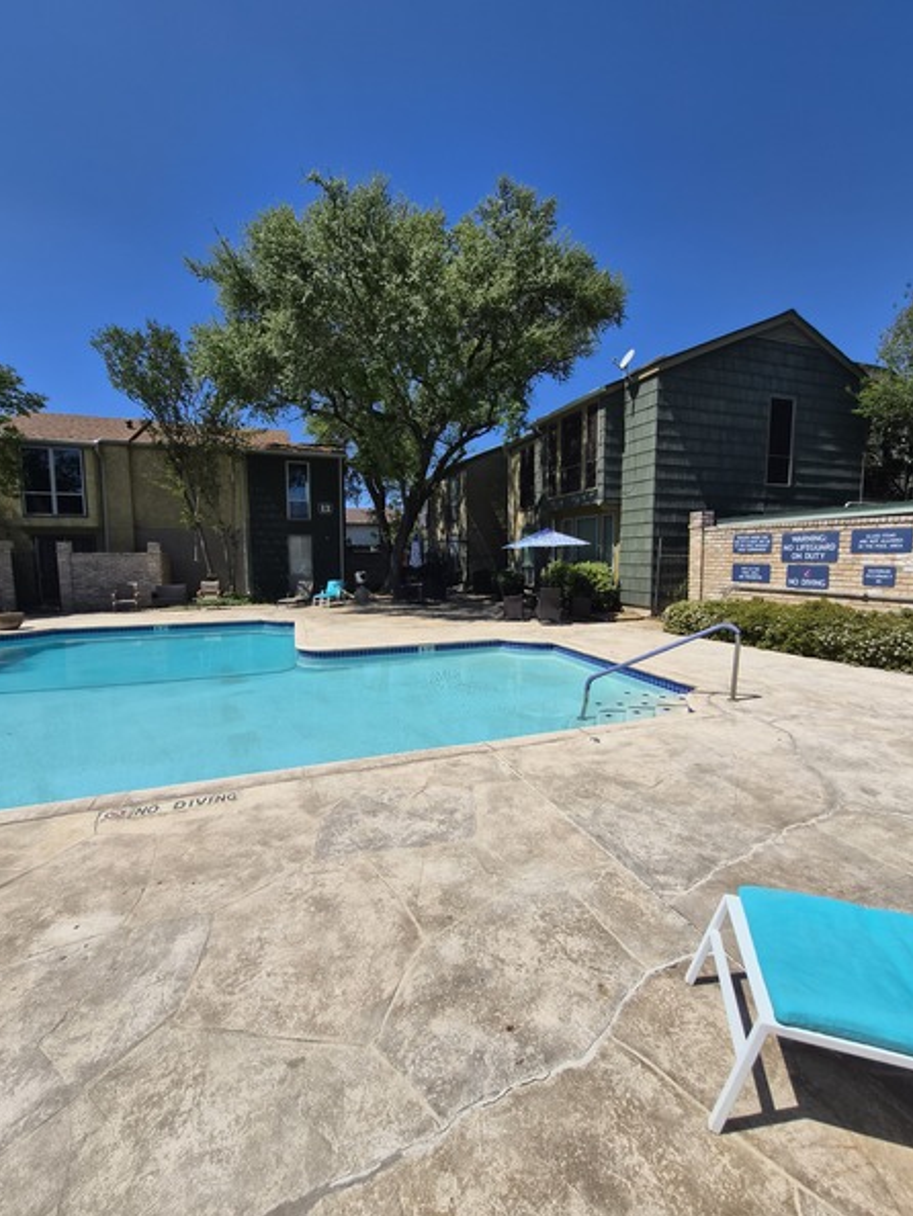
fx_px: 492
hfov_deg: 85.7
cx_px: 459
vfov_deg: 102.0
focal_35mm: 14
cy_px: 618
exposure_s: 1/2376
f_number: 2.2
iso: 25
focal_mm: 1.7
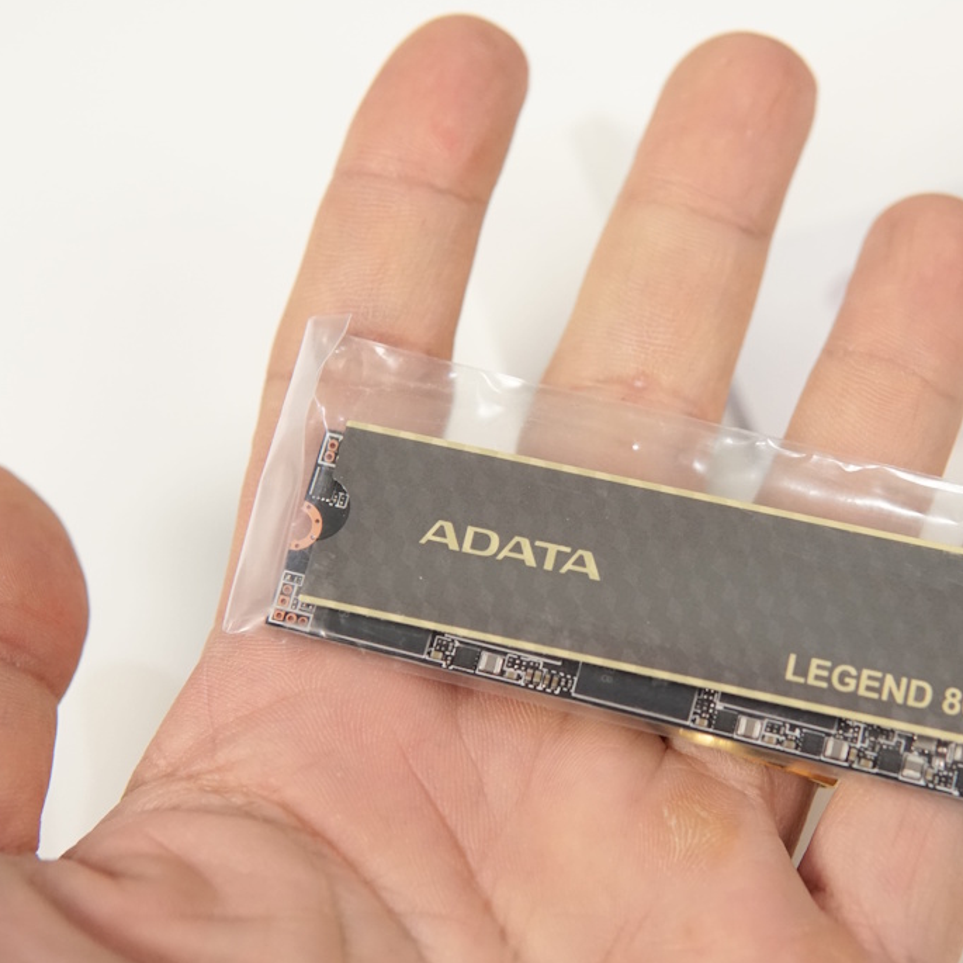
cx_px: 642
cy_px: 508
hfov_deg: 25.6
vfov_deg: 25.7
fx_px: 2109
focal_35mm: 67
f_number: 3.2
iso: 1250
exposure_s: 1/320
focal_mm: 30
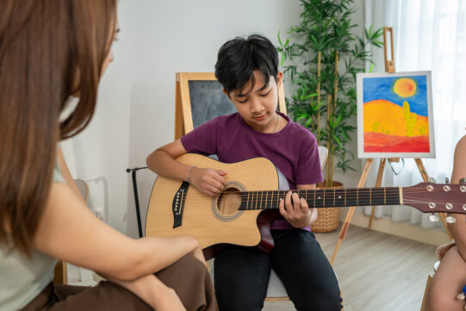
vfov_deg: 42.4
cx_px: 234
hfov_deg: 60.3
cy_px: 156
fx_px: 401
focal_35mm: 31
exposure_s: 1/400
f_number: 1.8
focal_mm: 20
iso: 640
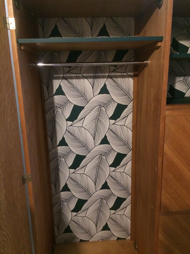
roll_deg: +4.2
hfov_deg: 48.2
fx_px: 212
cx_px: 95
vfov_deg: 61.7
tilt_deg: -17.1
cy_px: 127
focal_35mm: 29
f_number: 2.2
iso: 400
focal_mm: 4.15
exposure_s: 1/17
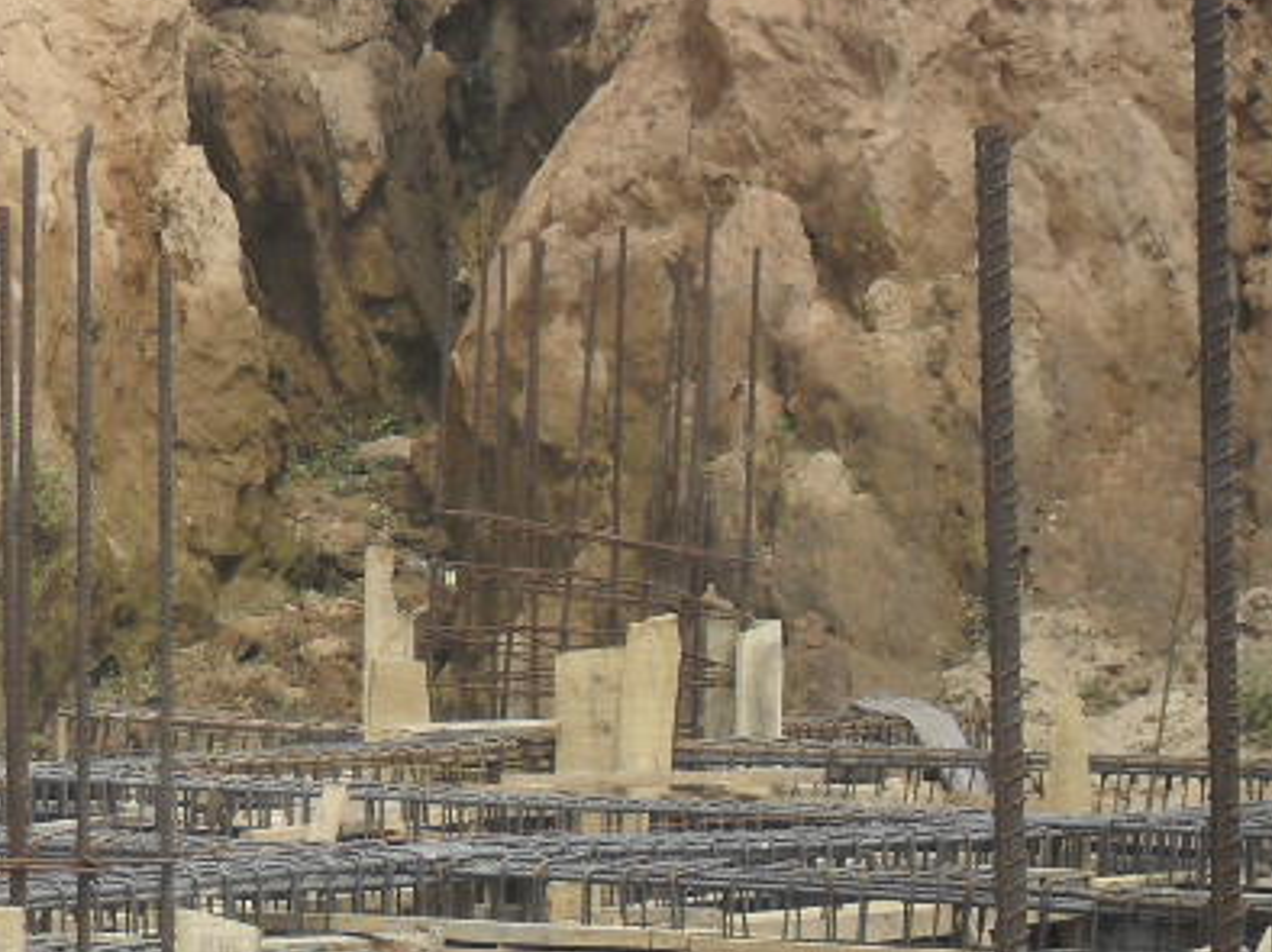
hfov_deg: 7.2
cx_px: -71
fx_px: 10026
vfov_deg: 5.4
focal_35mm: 273
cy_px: 929
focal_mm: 18.9
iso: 100
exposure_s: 1/250
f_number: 5.8
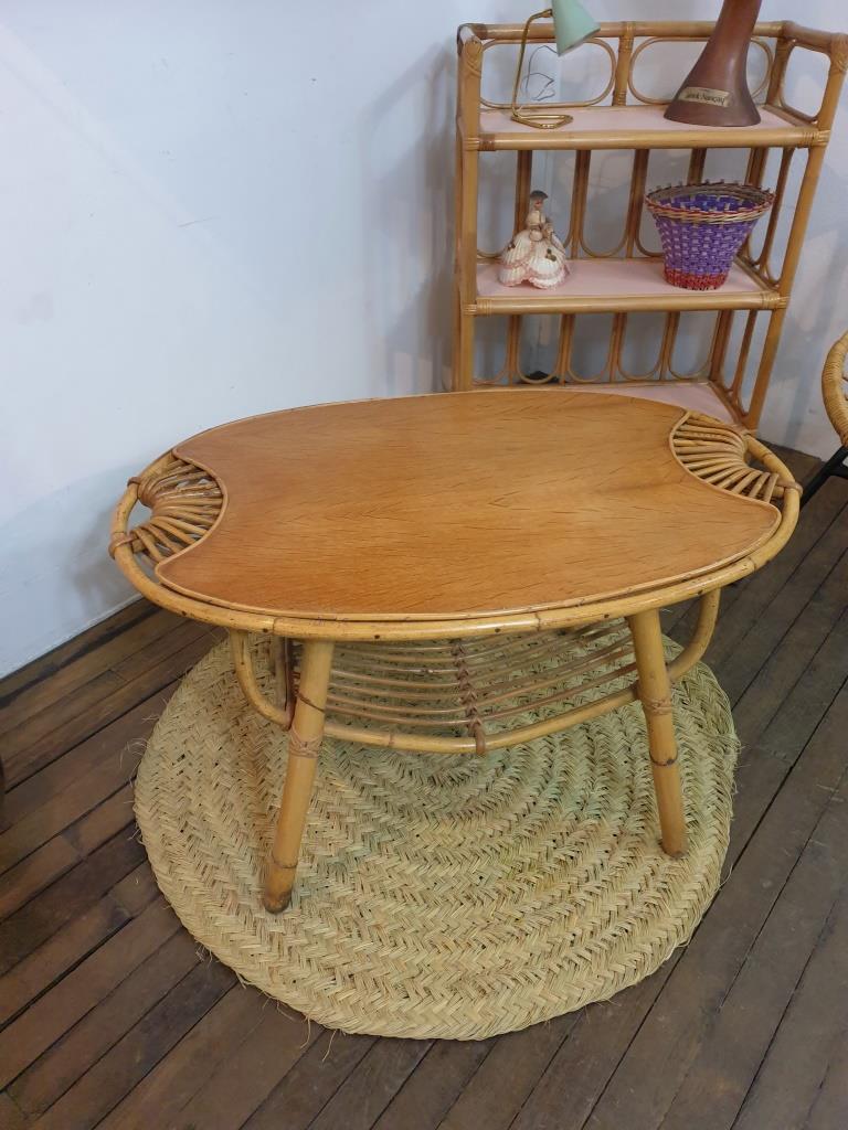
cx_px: 424
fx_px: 849
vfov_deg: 67.3
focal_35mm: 26
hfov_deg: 53.1
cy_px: 565
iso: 320
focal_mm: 4.3
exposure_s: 1/25
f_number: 1.5
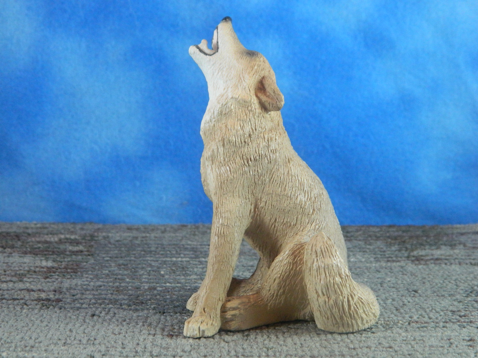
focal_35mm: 58
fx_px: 801
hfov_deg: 33.2
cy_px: 177
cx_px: 237
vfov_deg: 25.2
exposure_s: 1/30
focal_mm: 10.2
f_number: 3.8
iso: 400
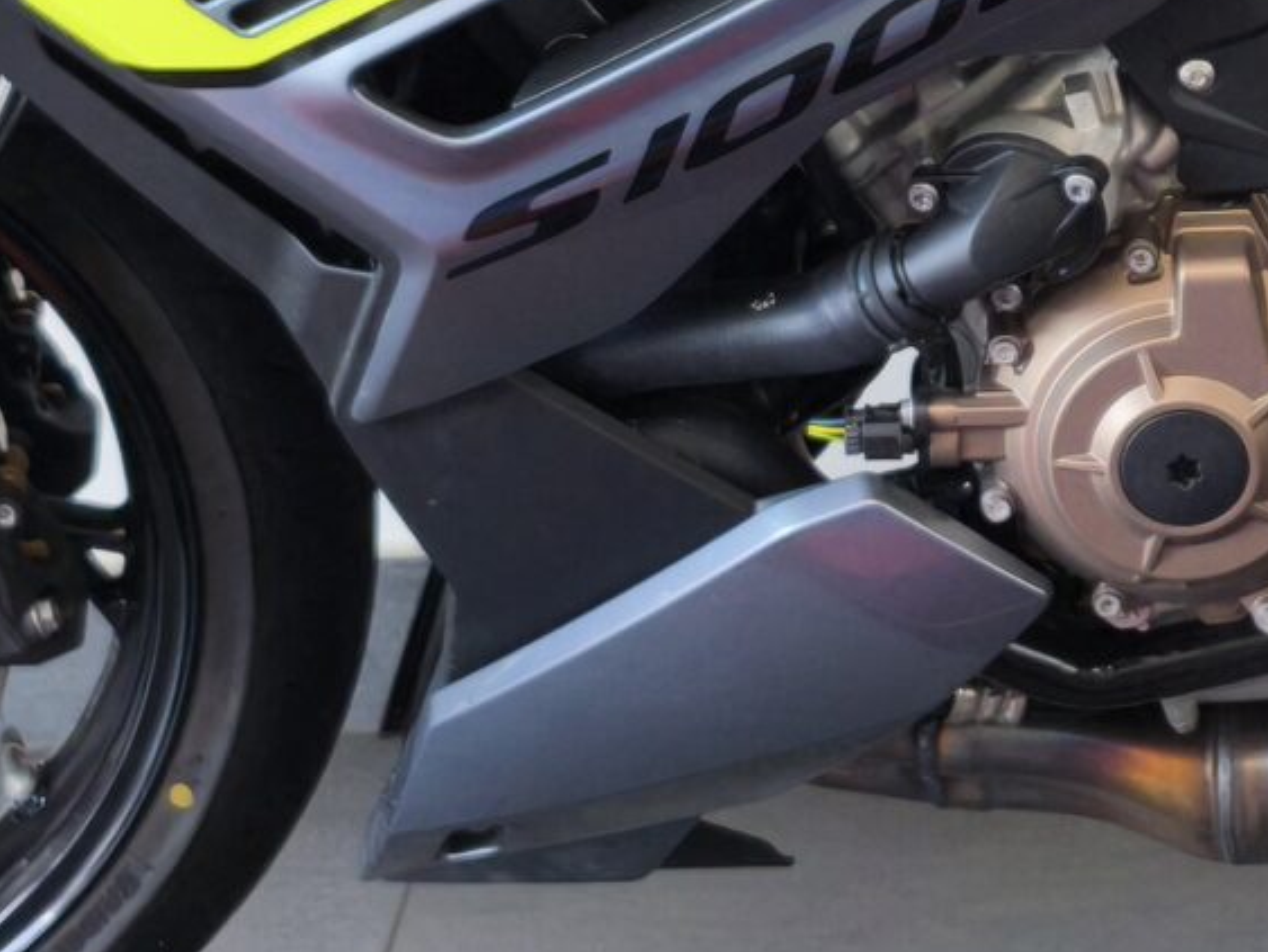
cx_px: 1507
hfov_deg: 9.3
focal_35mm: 209
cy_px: -286
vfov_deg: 7.0
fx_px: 7661
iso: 50
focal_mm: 6.57
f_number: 1.6
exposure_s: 1/100
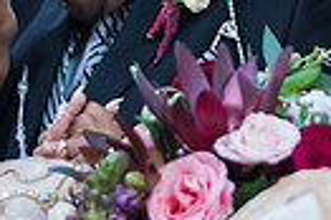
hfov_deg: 9.2
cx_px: 318
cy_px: -138
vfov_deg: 6.1
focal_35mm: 222
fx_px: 2039
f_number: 1.8
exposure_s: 1/160
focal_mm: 50
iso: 1600
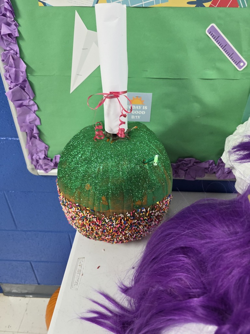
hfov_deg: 58.9
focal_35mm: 23
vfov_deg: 73.9
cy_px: 167
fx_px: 221
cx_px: 125
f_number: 1.7
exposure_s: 1/120
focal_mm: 6.3
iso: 640
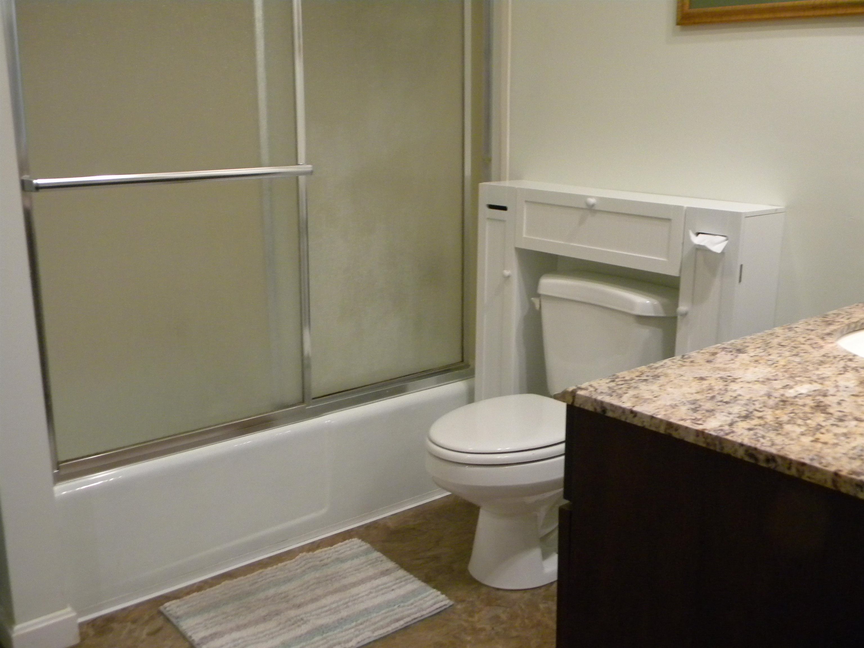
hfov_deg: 51.4
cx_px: 432
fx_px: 899
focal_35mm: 36
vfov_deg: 39.7
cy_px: 324
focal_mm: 6.4
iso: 400
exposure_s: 1/27.4
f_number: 3.7
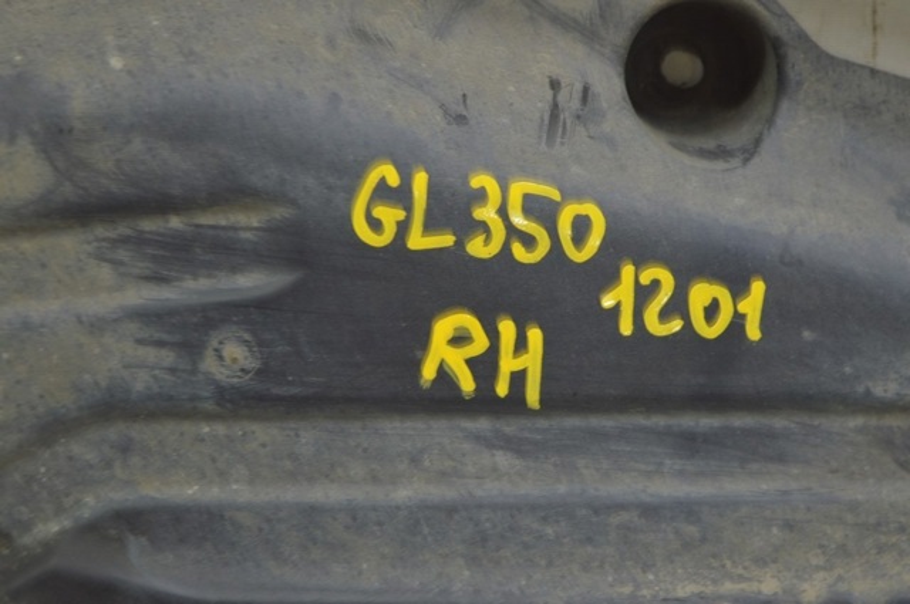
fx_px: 1969
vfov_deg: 17.4
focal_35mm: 78
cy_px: 302
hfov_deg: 26.0
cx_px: 455
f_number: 5.6
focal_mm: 52
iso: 400
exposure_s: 1/20
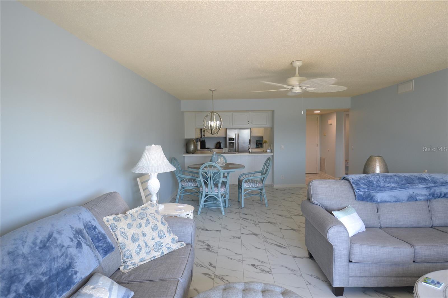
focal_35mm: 21
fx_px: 261
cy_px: 149
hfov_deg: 81.2
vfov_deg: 59.5
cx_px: 224
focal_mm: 14
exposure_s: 1/100
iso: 400
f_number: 5
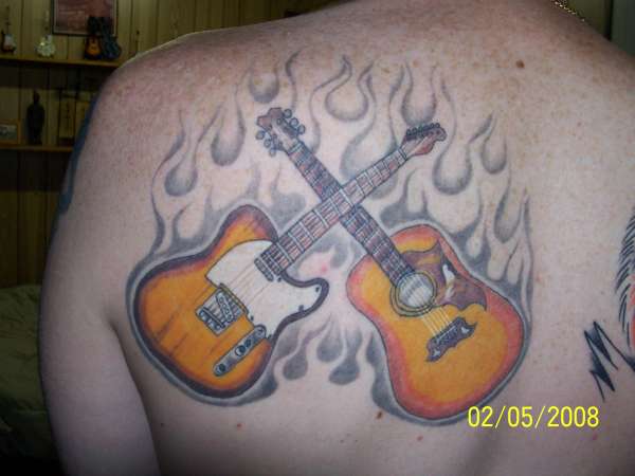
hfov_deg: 52.6
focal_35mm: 35
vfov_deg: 40.7
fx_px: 642
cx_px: 318
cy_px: 238
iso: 140
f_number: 2.8
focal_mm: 6
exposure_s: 1/60
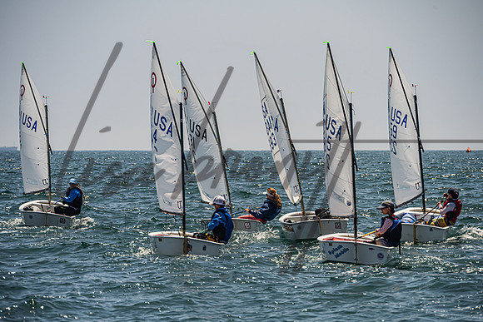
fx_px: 3239
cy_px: 176
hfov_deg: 8.5
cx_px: 243
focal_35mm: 241
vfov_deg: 5.7
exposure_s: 1/1600
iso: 250
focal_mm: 220
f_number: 8
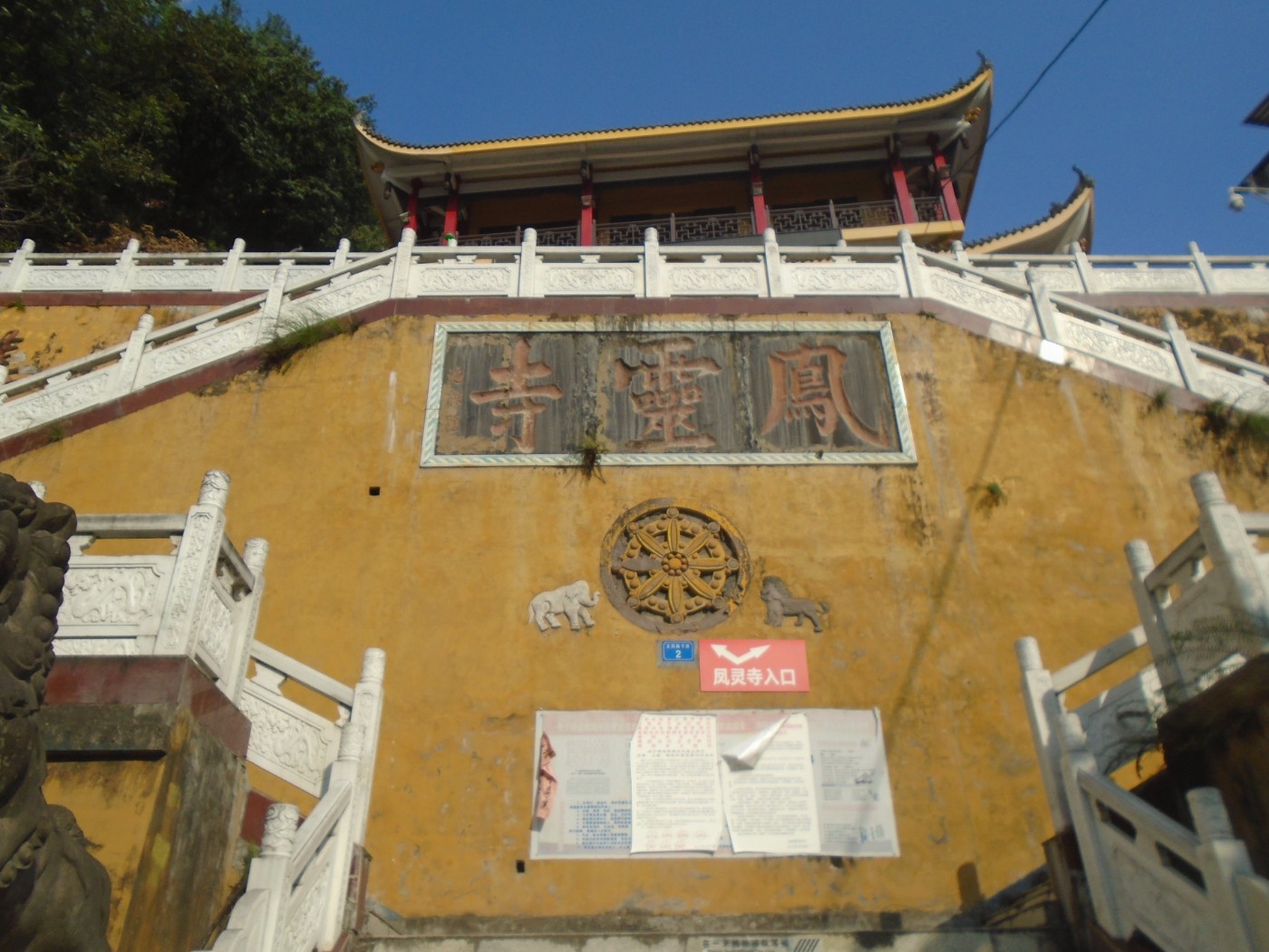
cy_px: 476
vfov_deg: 53.1
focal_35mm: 26
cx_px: 634
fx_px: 953
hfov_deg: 67.3
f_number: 8
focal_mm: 4.6
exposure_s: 1/320
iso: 100
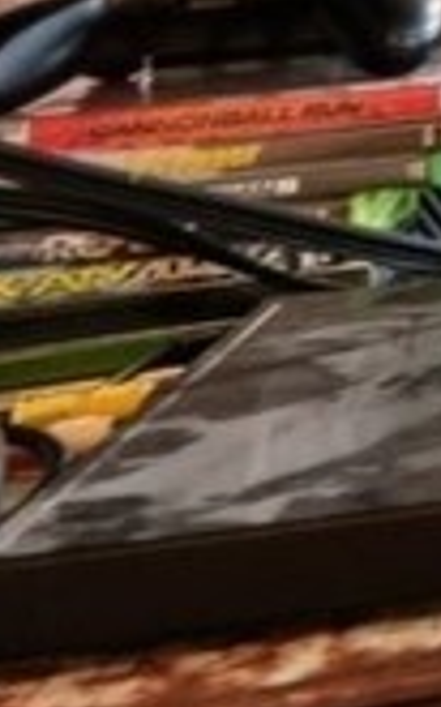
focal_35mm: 168
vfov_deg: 11.4
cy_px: -671
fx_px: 3233
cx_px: 3346
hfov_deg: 4.0
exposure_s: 1/3.33
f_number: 8
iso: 400
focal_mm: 16
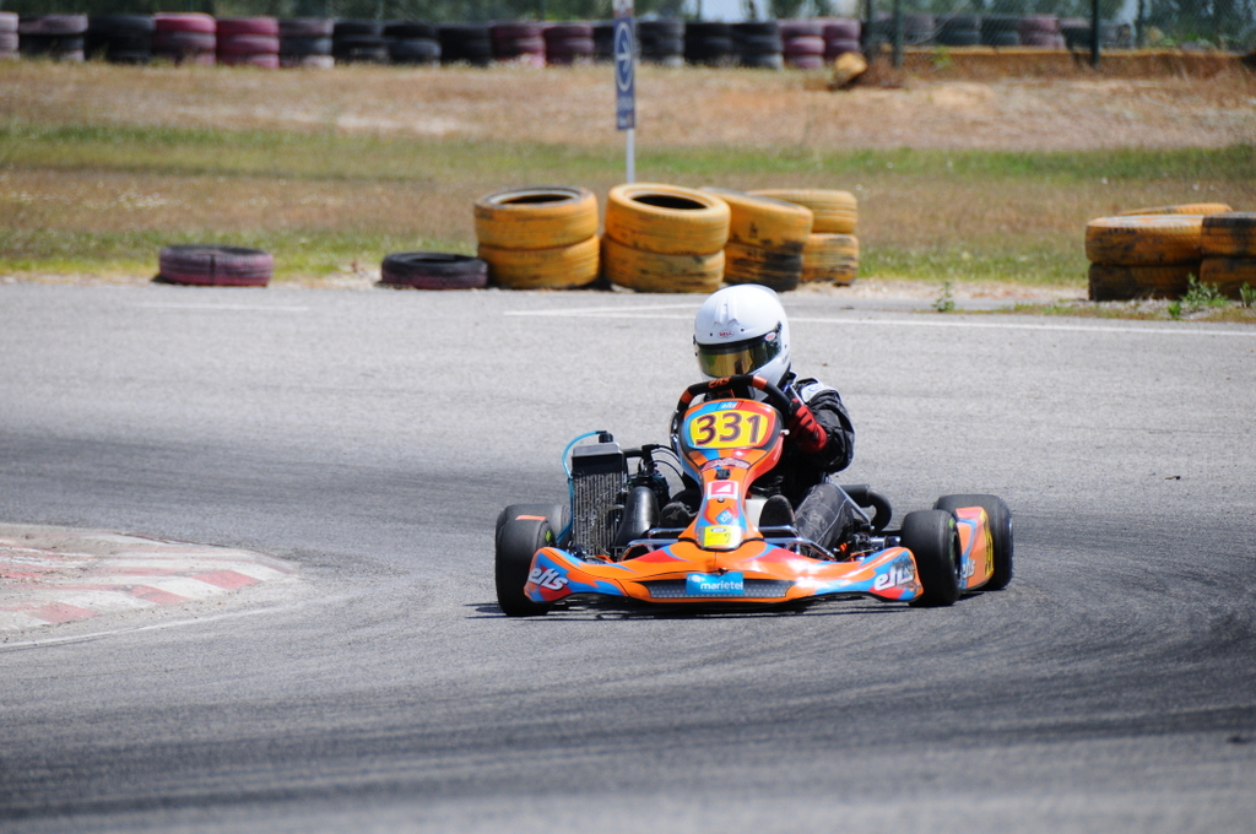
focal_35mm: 300
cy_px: 417
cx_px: 628
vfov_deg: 4.6
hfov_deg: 6.9
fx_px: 10453
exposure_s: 1/2000
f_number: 5.6
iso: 400
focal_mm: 200
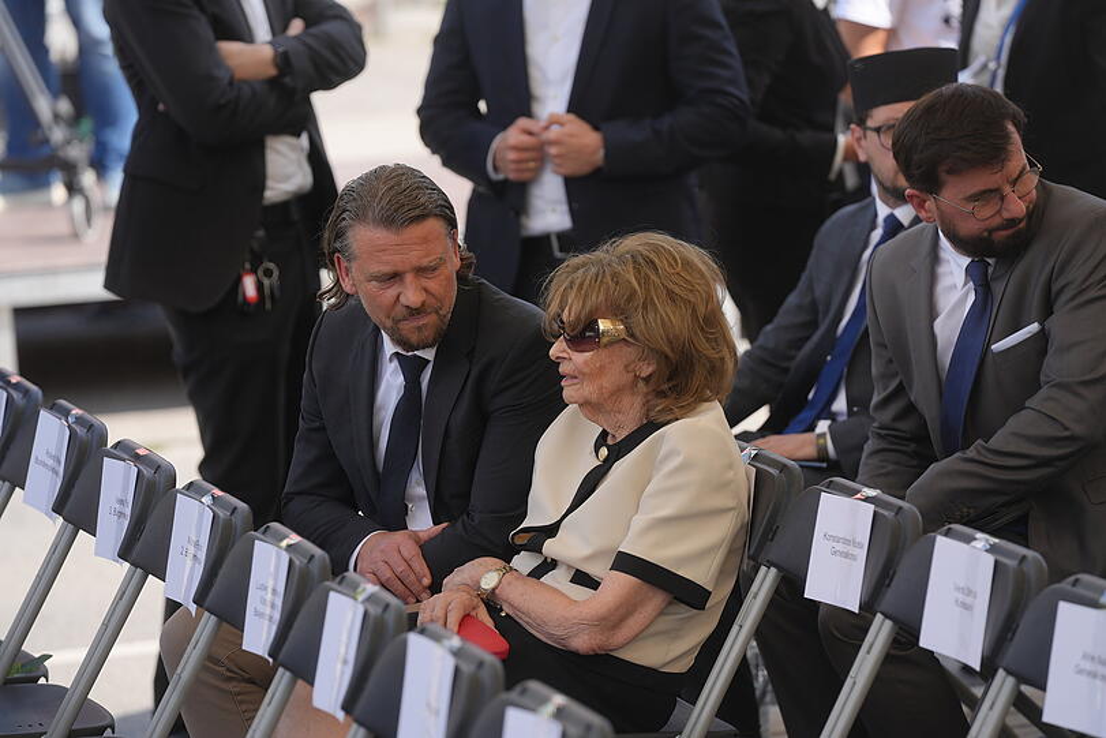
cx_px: 553
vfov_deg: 6.9
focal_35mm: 200
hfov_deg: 10.3
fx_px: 6145
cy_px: 369
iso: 100
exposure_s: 1/320
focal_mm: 200
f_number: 4
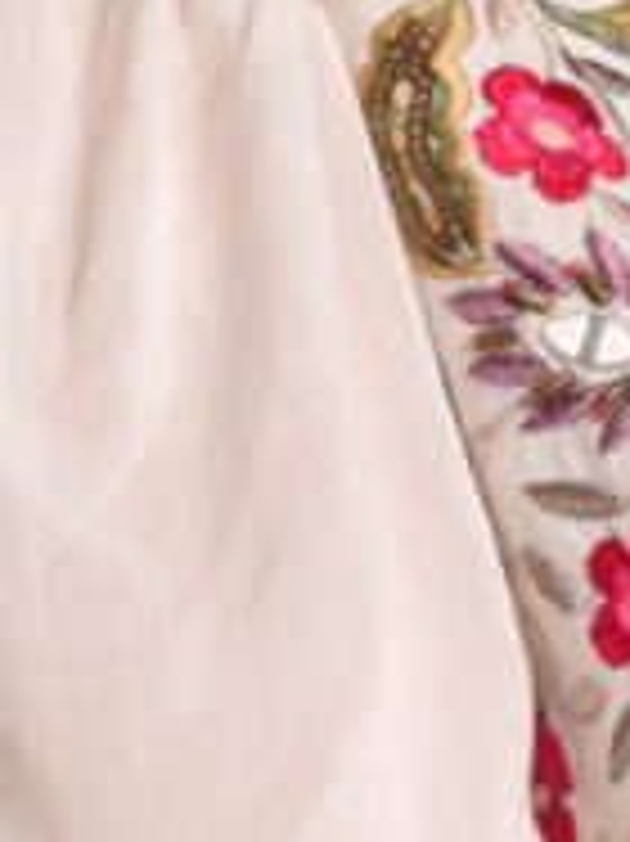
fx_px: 9377
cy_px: 482
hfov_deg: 3.8
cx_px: 1314
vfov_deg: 5.1
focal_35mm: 386
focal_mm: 50
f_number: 11
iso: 80
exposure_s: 1/125
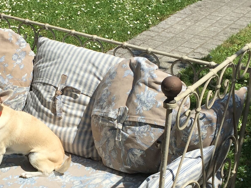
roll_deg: -1.0
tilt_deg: -29.7
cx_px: 37
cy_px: 150
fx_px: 565
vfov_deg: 18.7
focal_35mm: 78
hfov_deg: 24.5
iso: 32
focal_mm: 4.15
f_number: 2.2
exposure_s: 1/2639
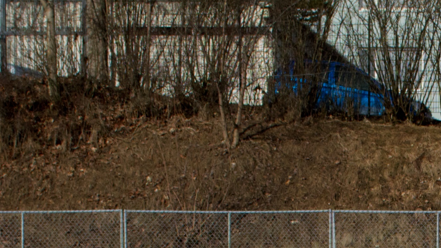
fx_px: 2327
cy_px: 552
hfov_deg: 10.6
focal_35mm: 199
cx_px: 544
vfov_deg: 5.9
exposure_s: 1/1250
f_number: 7.1
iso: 200
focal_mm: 24
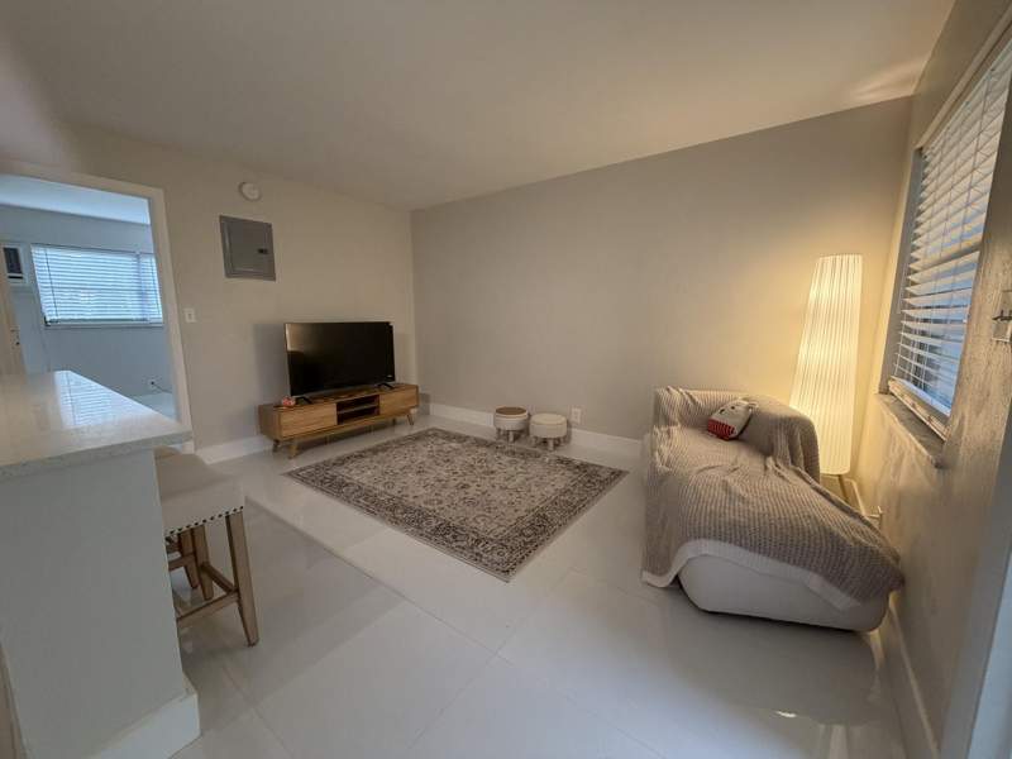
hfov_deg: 102.1
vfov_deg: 85.7
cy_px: 380
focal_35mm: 14
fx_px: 409
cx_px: 506
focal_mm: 2.22
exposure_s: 1/60
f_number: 2.2
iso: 200
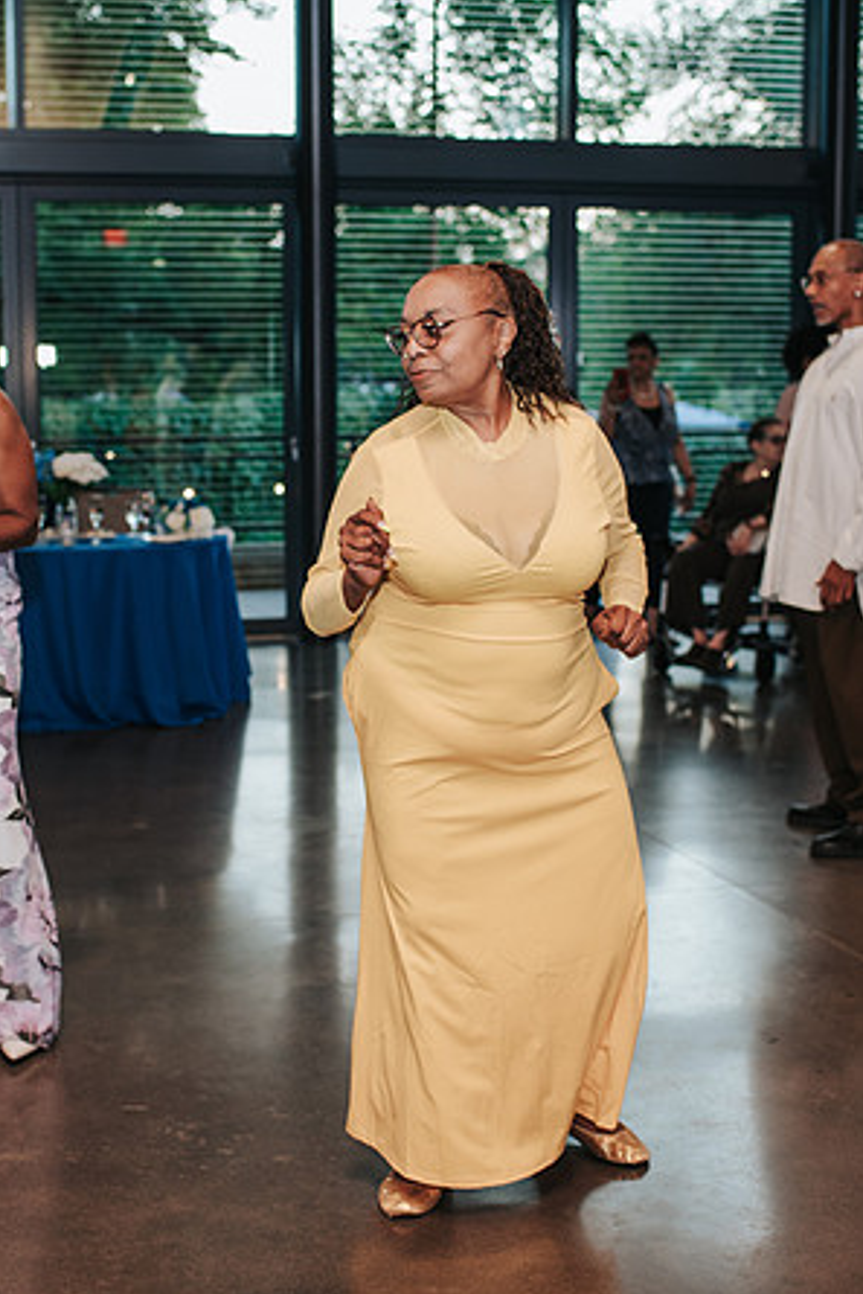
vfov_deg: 37.5
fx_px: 1904
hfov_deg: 25.5
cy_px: 651
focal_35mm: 53
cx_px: 319
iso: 560
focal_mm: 35
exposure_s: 1/160
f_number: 2.8
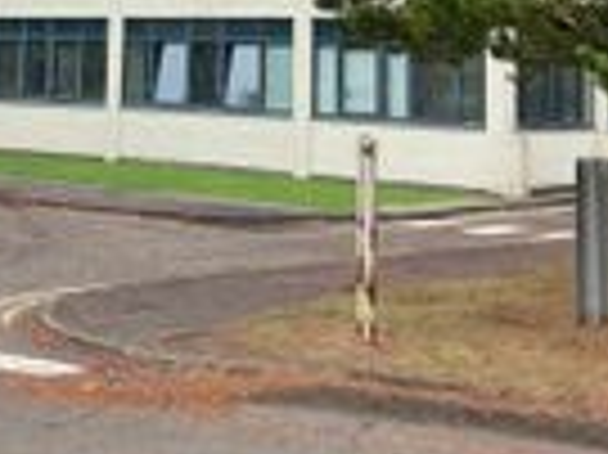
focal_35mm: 83
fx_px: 1457
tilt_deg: +6.9
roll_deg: -2.8
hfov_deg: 23.3
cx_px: 140
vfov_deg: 17.0
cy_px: -90
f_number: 1.8
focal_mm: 3.99
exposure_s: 1/842
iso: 20
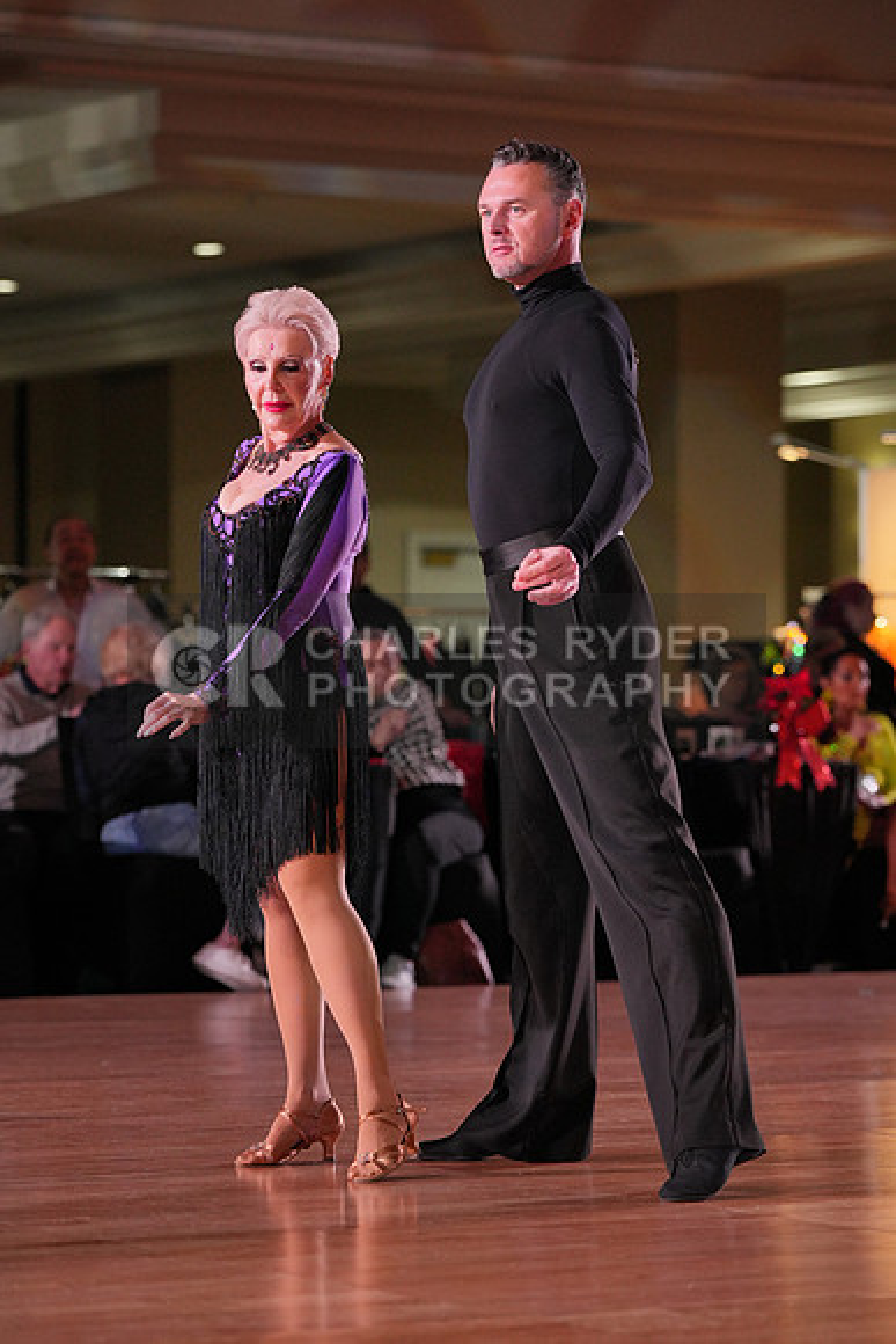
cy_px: 672
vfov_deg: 16.0
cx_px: 448
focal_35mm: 128
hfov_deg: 10.7
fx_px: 4775
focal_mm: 128
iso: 2000
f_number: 4
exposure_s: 1/500
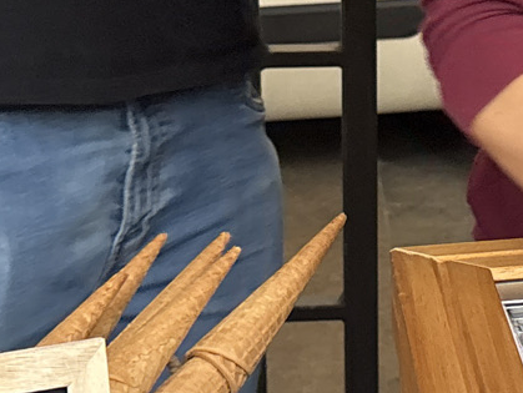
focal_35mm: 124
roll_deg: -2.0
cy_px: 62
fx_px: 1875
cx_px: 664
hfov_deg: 15.2
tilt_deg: -12.0
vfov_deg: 11.9
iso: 320
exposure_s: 1/60
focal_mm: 5.96
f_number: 1.6
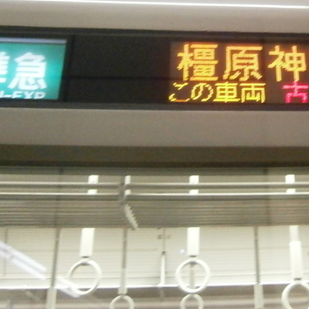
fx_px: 525
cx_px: 251
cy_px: 51
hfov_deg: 31.8
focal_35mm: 52
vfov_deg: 31.7
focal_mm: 4.7
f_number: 2.8
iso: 800
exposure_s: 1/40
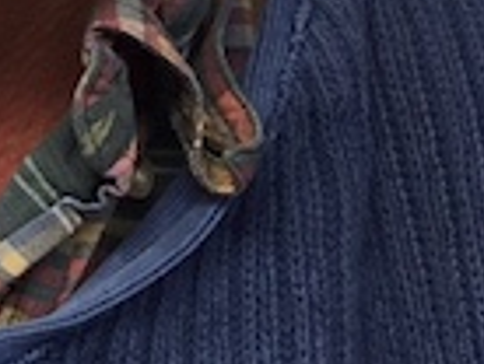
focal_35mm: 215
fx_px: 3011
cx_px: -1031
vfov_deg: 6.8
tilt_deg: -2.5
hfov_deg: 7.8
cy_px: -273
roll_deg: -0.1
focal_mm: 4.15
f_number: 2.2
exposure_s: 1/824
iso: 32
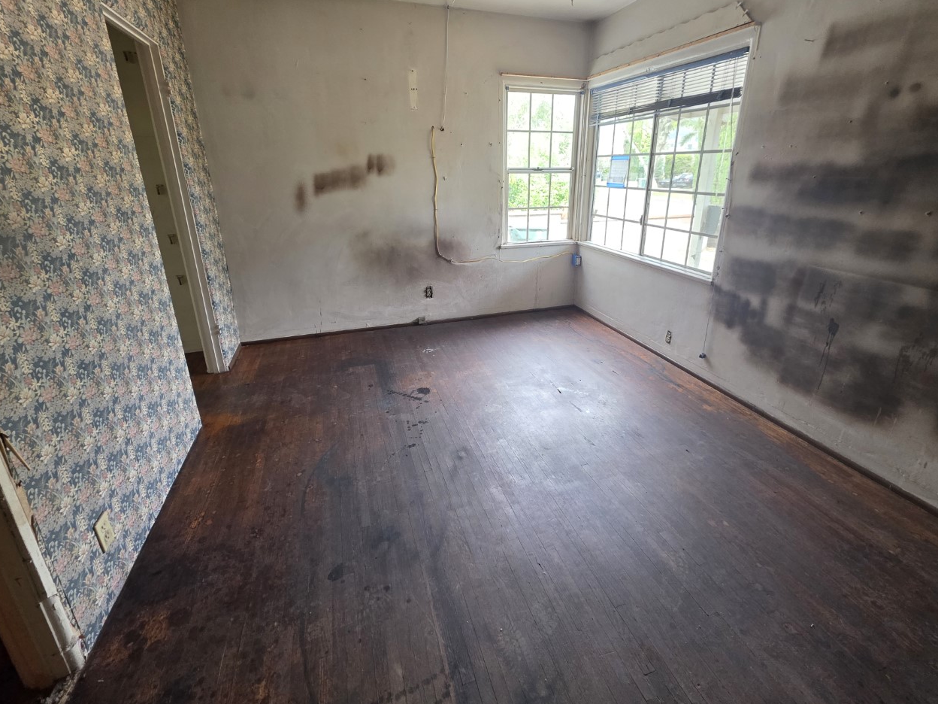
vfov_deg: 81.4
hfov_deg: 98.1
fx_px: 406
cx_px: 485
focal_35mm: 15
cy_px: 308
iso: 250
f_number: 1.9
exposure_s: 1/120
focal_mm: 2.2
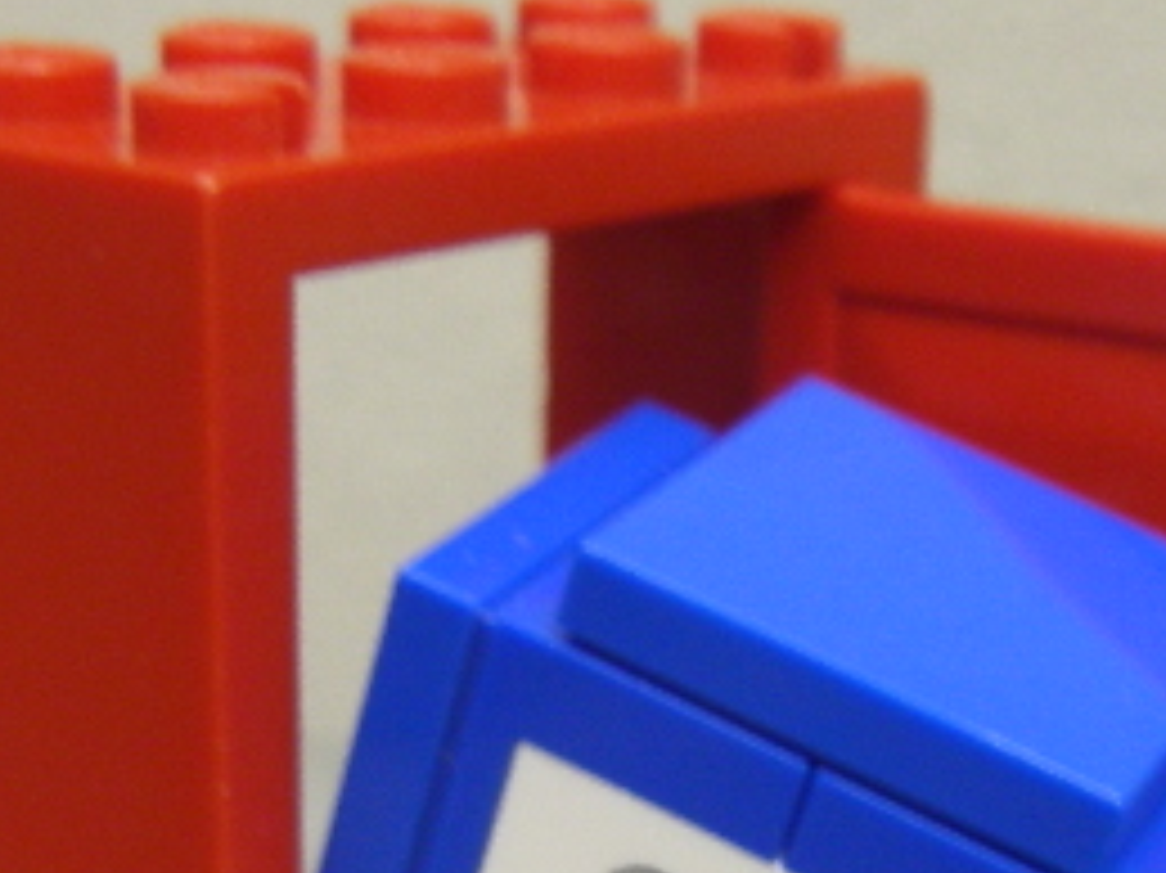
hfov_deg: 20.8
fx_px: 3165
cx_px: 716
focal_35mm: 94
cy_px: 810
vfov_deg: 15.5
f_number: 3.3
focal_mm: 6.3
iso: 160
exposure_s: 1/5
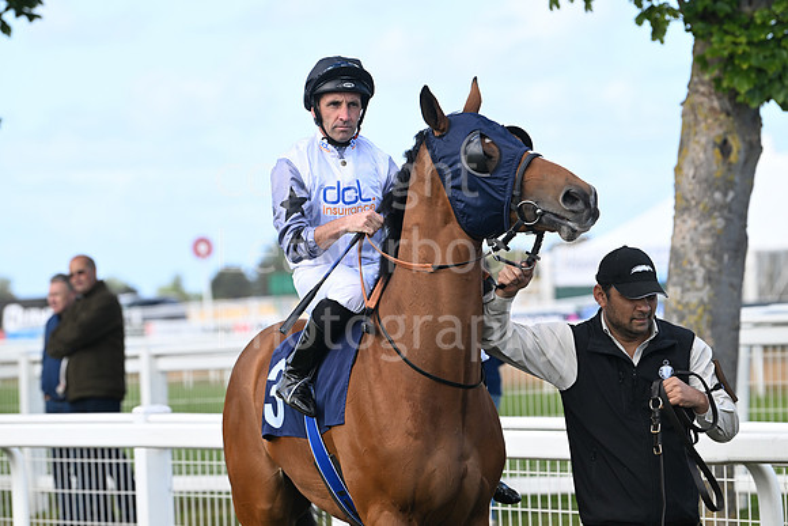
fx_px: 4379
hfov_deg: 10.3
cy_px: 263
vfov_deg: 6.9
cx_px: 394
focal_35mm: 200
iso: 400
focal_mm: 200
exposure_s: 1/800
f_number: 5.6
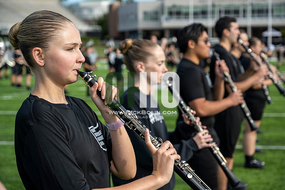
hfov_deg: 28.8
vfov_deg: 19.5
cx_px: 142
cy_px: 95
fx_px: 554
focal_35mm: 70
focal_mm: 70
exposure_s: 1/250
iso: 80
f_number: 4.5
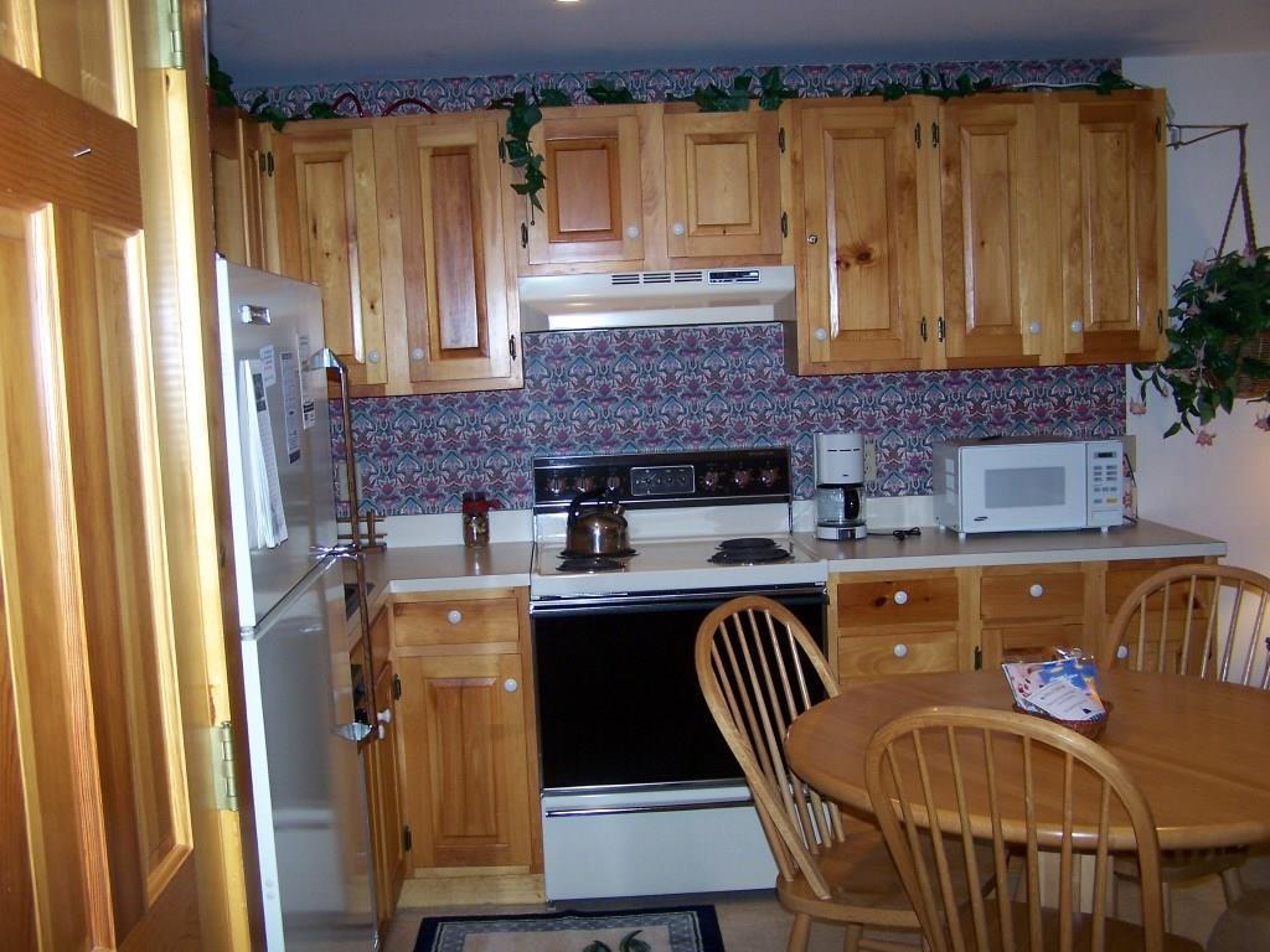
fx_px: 1394
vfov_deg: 37.7
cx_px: 635
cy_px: 476
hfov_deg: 49.0
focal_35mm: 38
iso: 140
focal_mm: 6.3
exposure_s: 1/60
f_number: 2.8
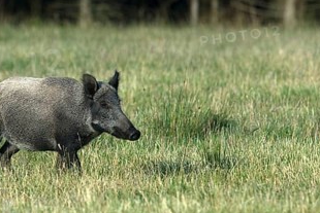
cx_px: -31
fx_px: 13757
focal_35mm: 1547
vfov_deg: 0.9
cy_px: 15
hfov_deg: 1.3
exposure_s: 1/800
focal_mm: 600
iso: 400
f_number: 8
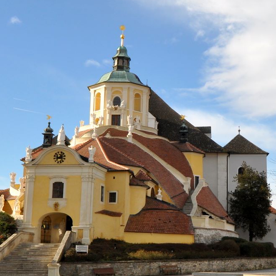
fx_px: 668
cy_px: 106
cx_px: 221
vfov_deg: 23.3
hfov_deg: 23.0
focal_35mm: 74
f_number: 10
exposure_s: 1/400
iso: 320
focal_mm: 20
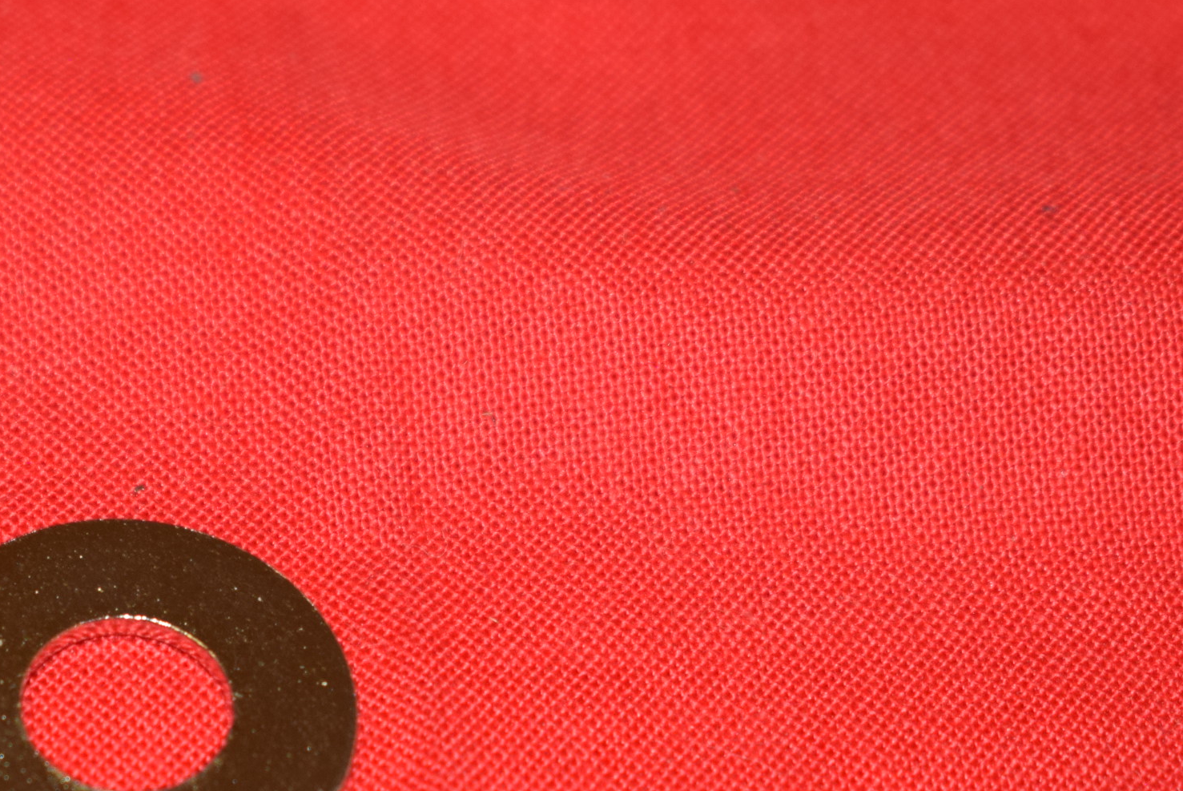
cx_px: 164
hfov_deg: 12.9
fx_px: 5195
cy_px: 734
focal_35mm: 158
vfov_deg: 8.7
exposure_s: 1/60
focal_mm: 52
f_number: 5.6
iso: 500
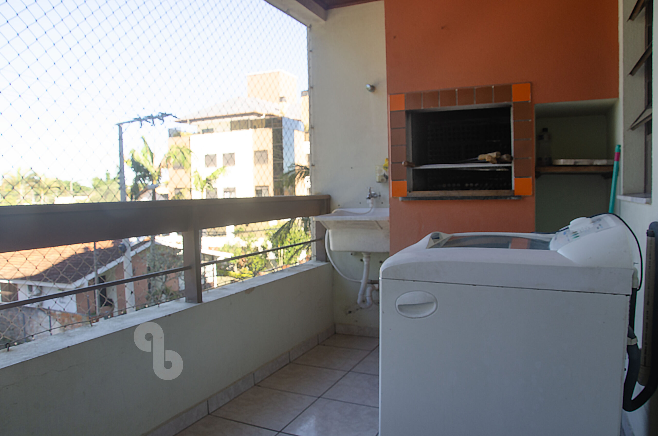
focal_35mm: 27
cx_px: 329
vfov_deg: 47.7
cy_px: 218
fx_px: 493
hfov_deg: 67.5
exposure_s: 1/25
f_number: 10
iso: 100
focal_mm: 18
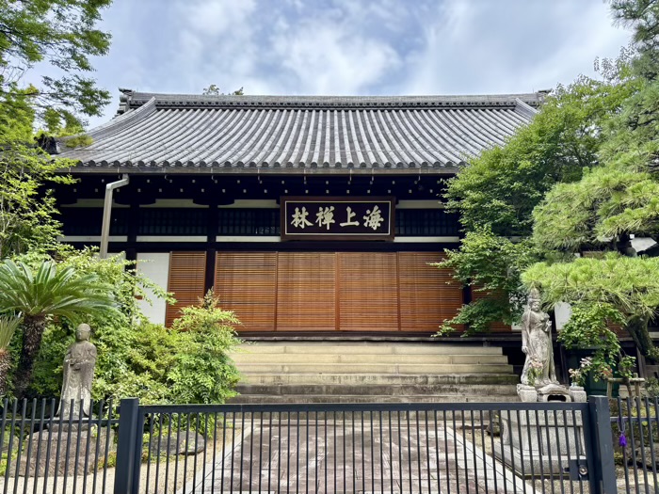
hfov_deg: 67.3
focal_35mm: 26
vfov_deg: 53.1
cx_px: 330
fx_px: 495
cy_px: 247
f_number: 1.6
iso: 50
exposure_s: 1/951
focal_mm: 5.96
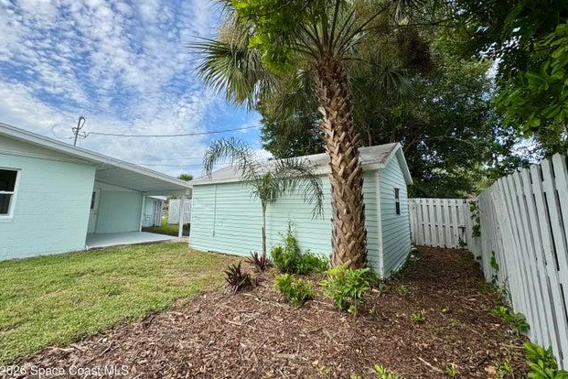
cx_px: 282
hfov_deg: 100.4
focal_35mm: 15
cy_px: 171
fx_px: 237
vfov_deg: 77.1
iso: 40
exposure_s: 1/889
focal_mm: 2.22
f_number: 2.2
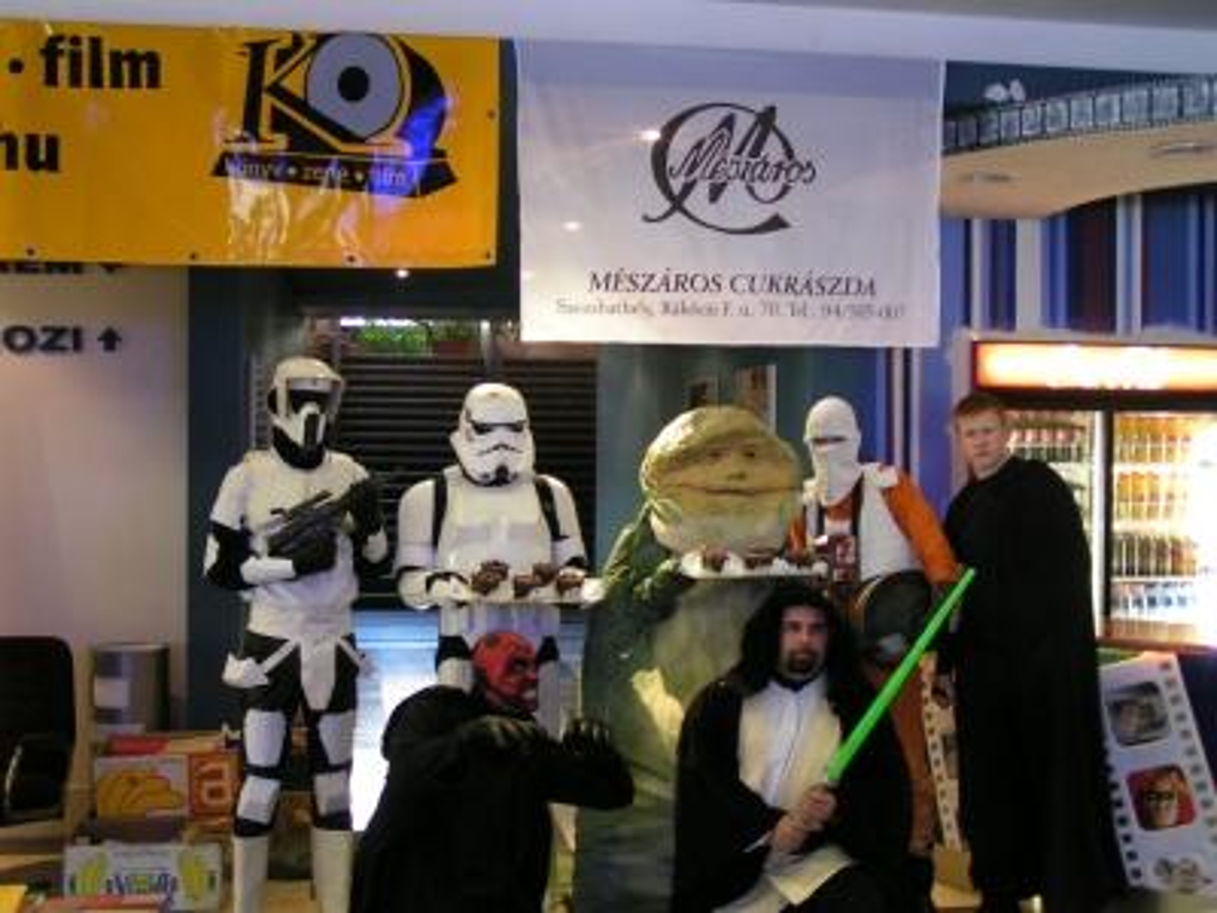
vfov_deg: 32.2
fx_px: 1582
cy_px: 456
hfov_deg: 42.1
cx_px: 608
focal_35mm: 45
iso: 50
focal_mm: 6.9
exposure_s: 1/3
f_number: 2.8
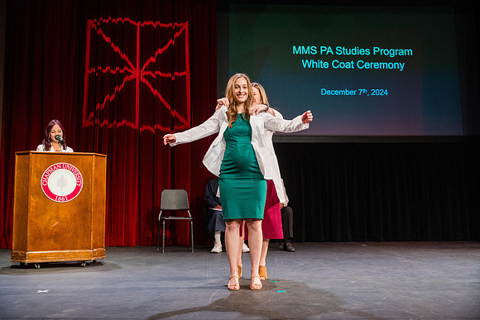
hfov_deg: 50.7
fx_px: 507
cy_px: 160
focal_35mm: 38
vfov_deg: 35.1
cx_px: 240
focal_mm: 38
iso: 1250
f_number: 3.5
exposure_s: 1/320
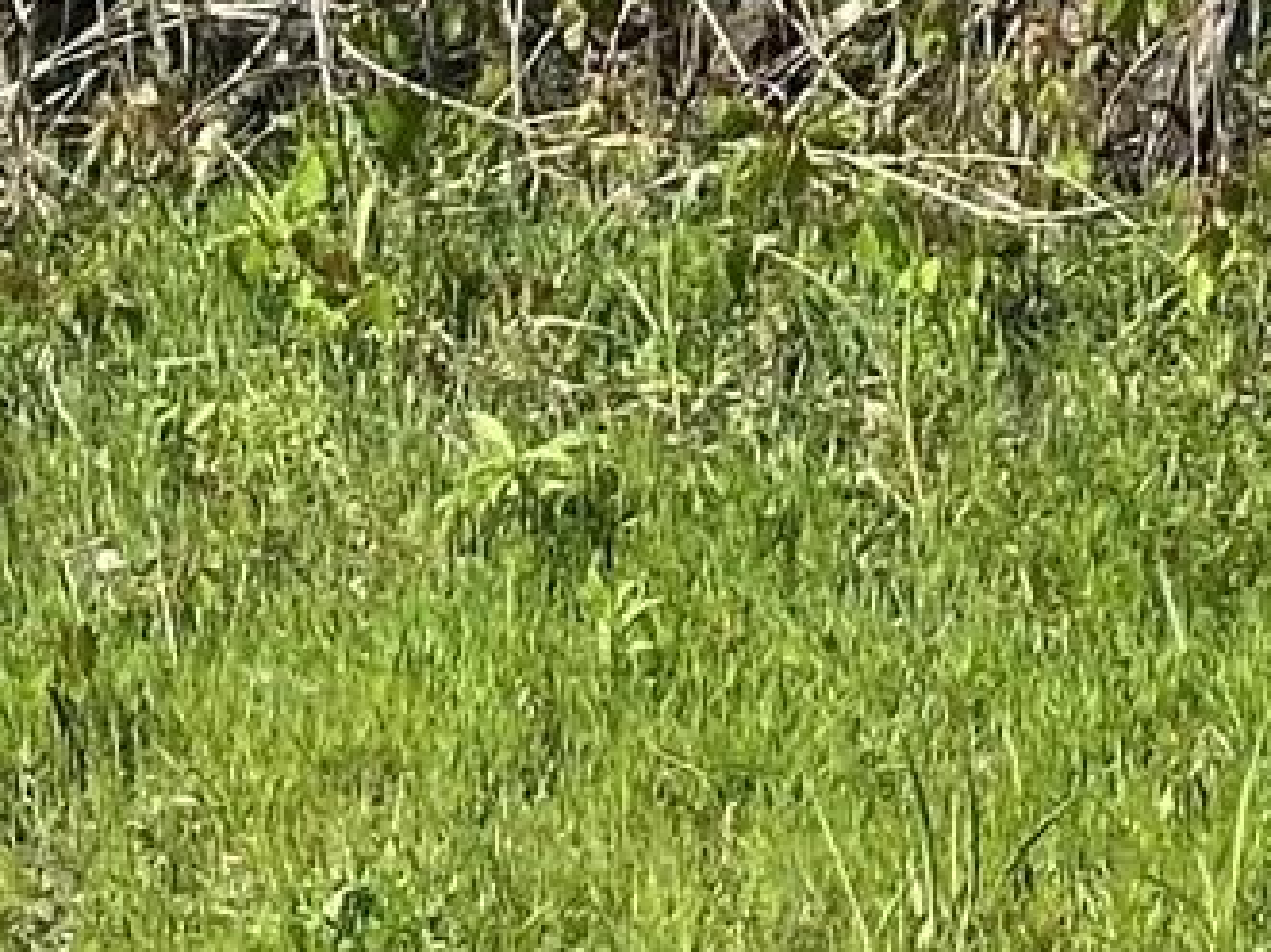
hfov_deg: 6.6
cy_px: -545
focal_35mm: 297
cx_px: 1659
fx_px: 10901
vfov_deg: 5.0
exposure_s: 1/2890
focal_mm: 6.86
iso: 64
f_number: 1.78
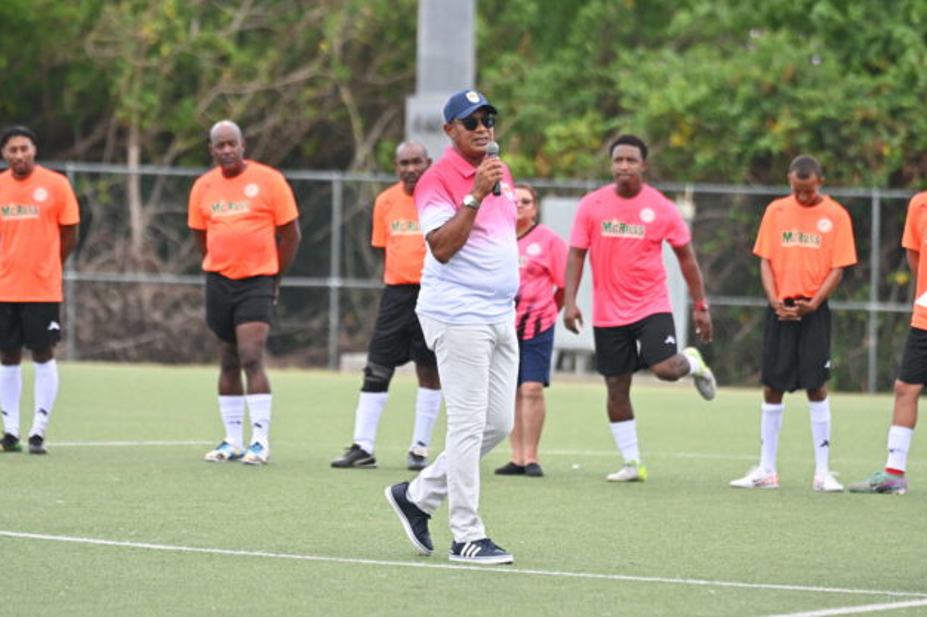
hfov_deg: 6.8
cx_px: 464
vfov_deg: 4.5
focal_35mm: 302
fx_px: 7774
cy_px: 309
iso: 1600
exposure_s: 1/3200
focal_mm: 200
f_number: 3.2
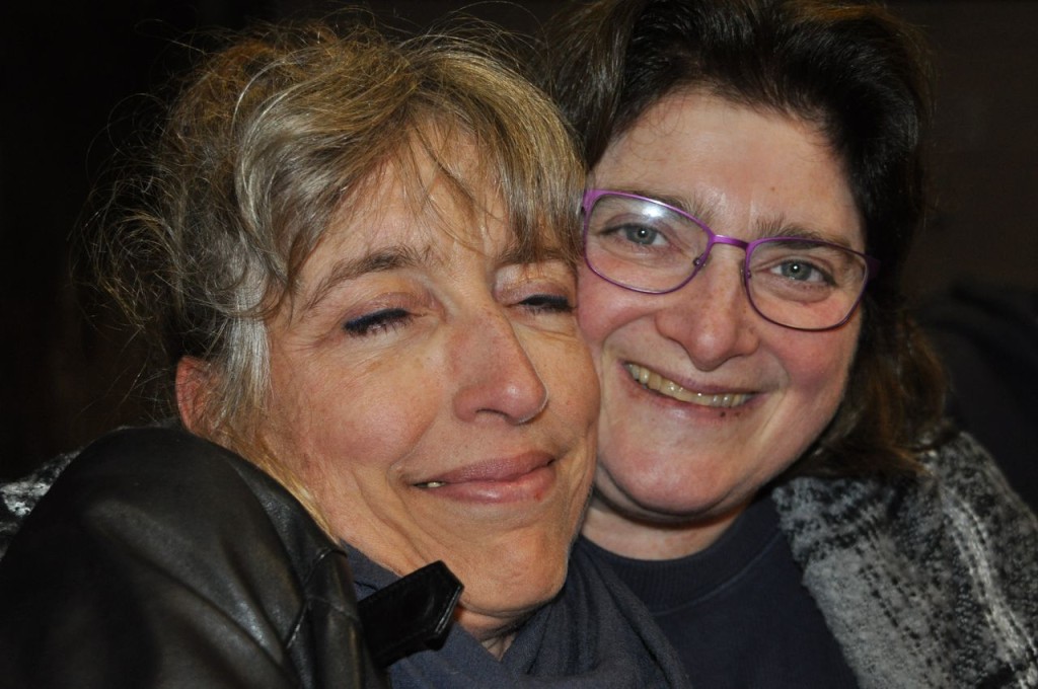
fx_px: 2160
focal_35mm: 75
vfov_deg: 18.1
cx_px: 519
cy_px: 344
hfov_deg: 27.0
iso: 800
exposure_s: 1/60
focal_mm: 50
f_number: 4.8
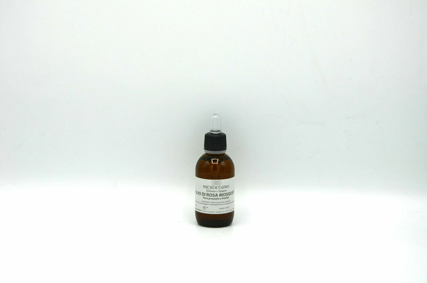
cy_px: 142
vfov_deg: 15.6
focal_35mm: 87
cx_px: 214
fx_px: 1030
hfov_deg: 23.4
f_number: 8
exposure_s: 1/400
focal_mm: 58
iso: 125
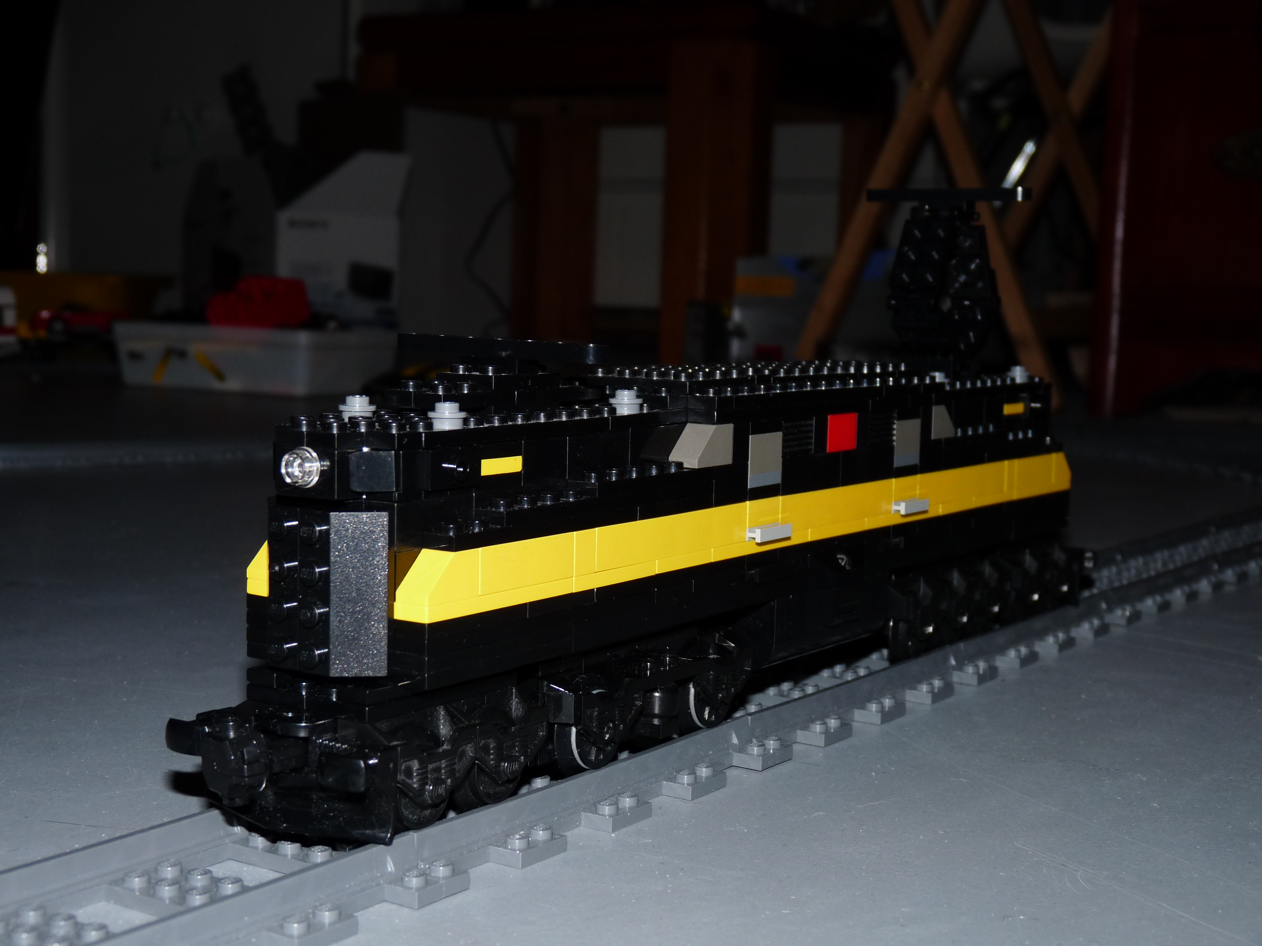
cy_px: 473
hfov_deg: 36.8
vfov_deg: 28.0
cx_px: 631
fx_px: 1896
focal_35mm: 52
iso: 100
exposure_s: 1/125
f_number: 3.2
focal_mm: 9.2
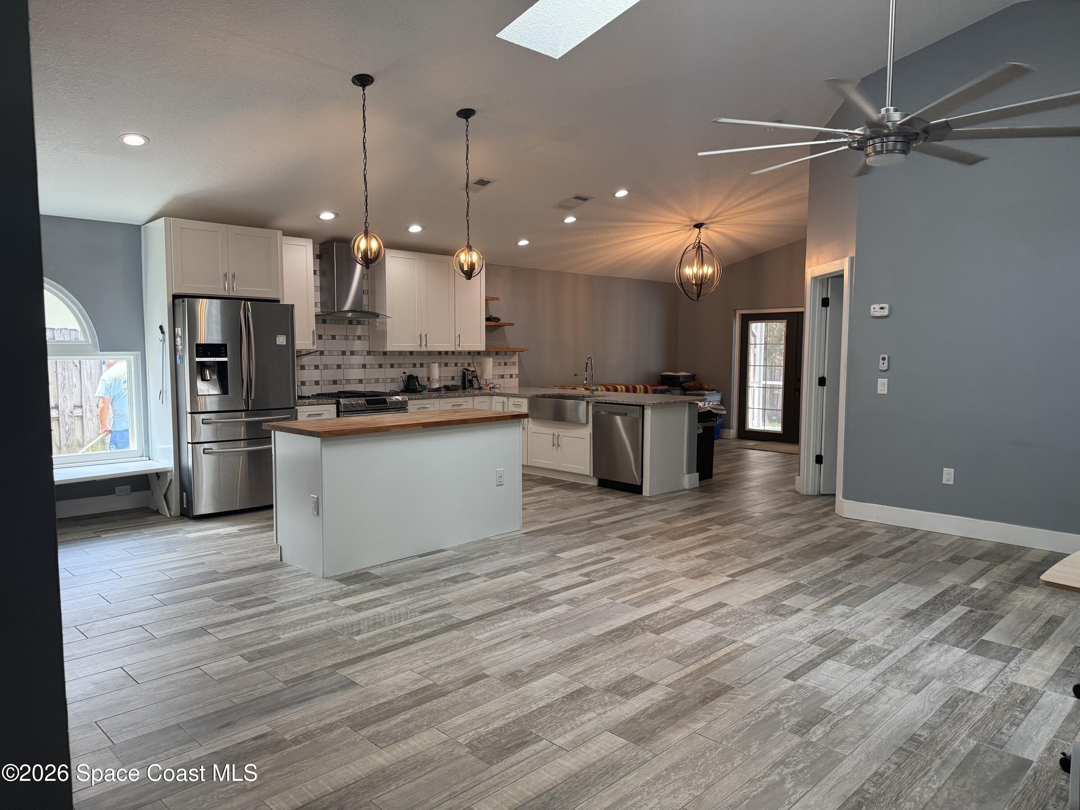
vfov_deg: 56.8
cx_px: 540
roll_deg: -0.4
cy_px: 405
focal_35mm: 24
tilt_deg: -4.4
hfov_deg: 71.6
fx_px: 749
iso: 200
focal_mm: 6.76
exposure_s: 1/180
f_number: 1.78
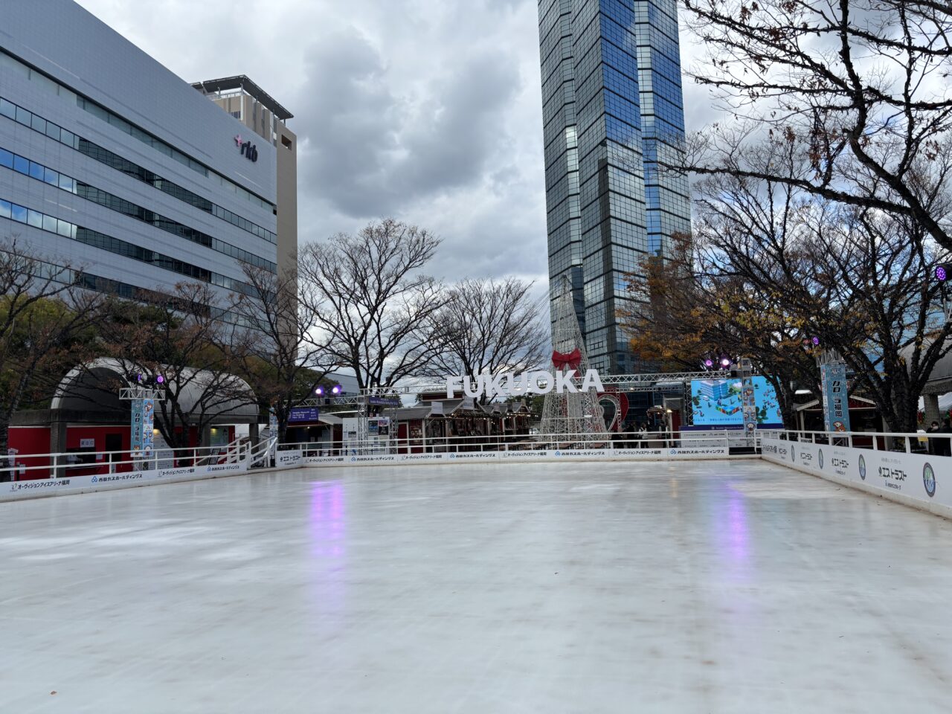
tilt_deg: +7.1
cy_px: 357
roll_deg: +1.8
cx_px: 476
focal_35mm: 26
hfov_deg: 67.3
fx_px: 715
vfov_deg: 53.1
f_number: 1.6
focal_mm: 5.96
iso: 50
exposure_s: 1/2342
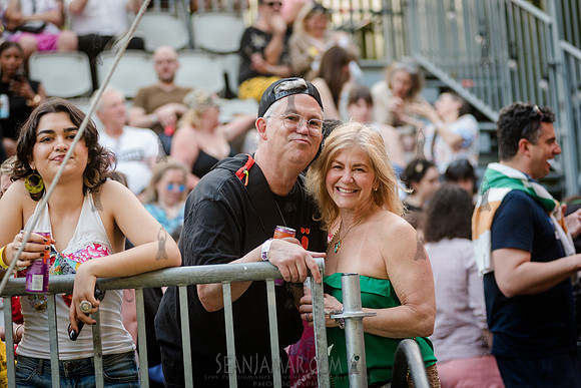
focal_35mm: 112
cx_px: 290
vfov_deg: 12.2
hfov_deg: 18.3
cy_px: 194
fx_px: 1808
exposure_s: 1/400
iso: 2000
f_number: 3.5
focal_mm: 112
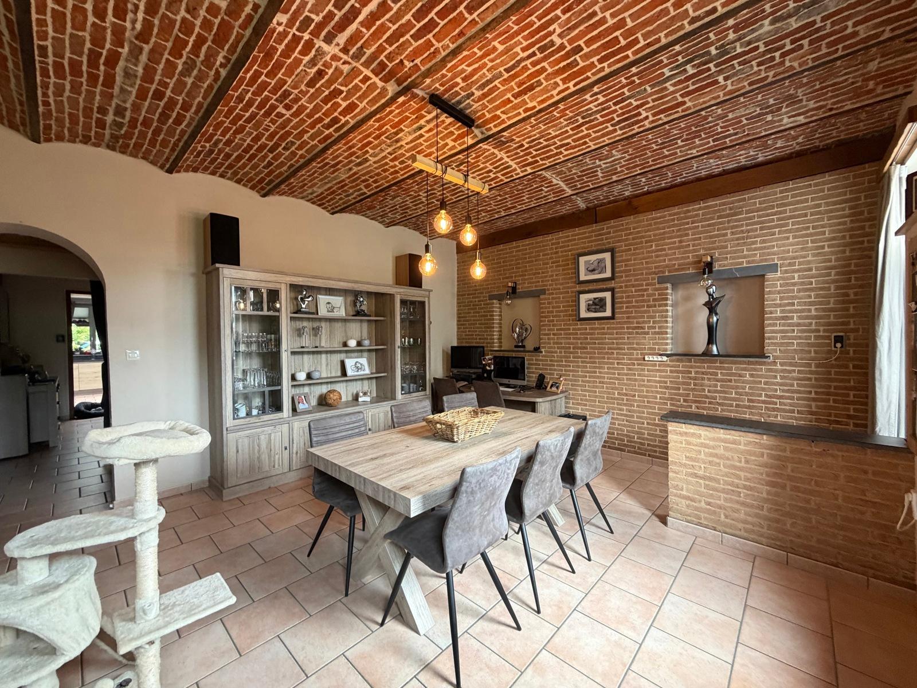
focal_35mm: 14
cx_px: 458
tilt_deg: -1.7
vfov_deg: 85.7
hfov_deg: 102.1
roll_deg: +1.1
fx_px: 371
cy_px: 344
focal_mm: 2.22
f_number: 2.2
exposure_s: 1/60
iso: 320
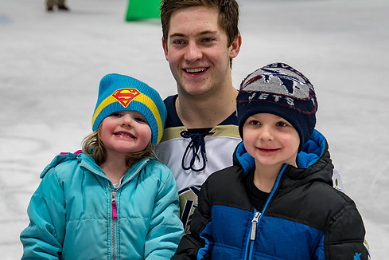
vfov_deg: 10.9
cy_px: 121
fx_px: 1361
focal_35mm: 126
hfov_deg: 16.3
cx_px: 216
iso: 720
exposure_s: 1/250
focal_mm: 60
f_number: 4
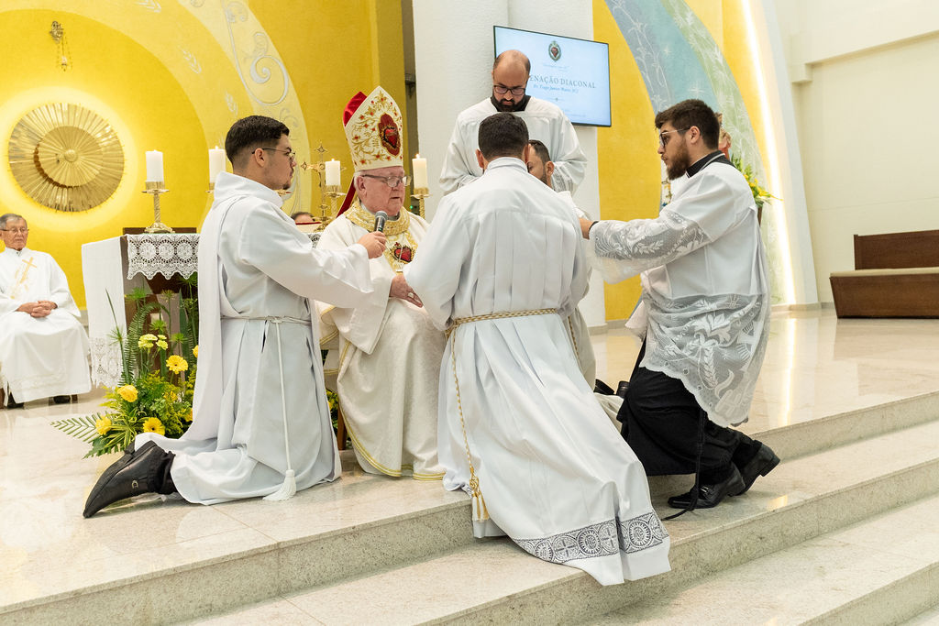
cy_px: 313
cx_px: 470
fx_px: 810
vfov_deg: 42.3
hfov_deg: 60.2
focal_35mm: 31
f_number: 3.2
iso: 2000
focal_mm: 20
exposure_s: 1/200
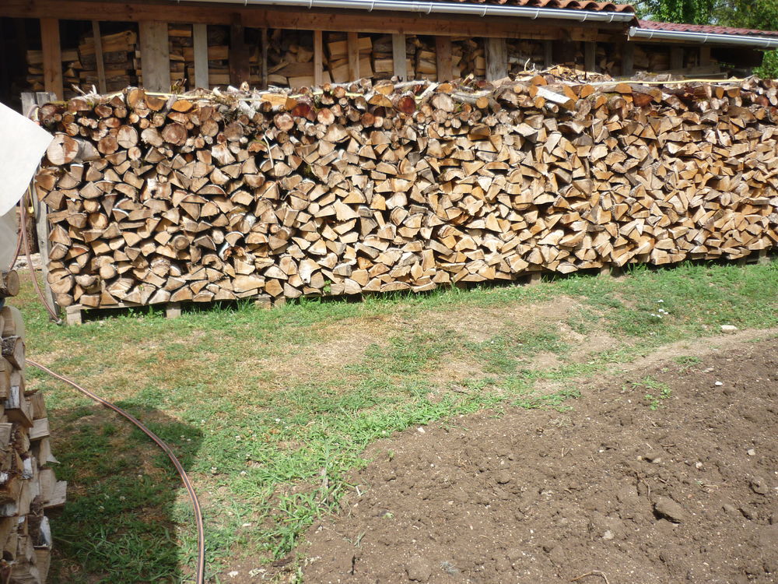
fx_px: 742
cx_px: 389
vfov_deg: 42.9
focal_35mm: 33
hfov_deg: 55.4
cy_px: 292
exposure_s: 1/160
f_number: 8
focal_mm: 5.5
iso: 80
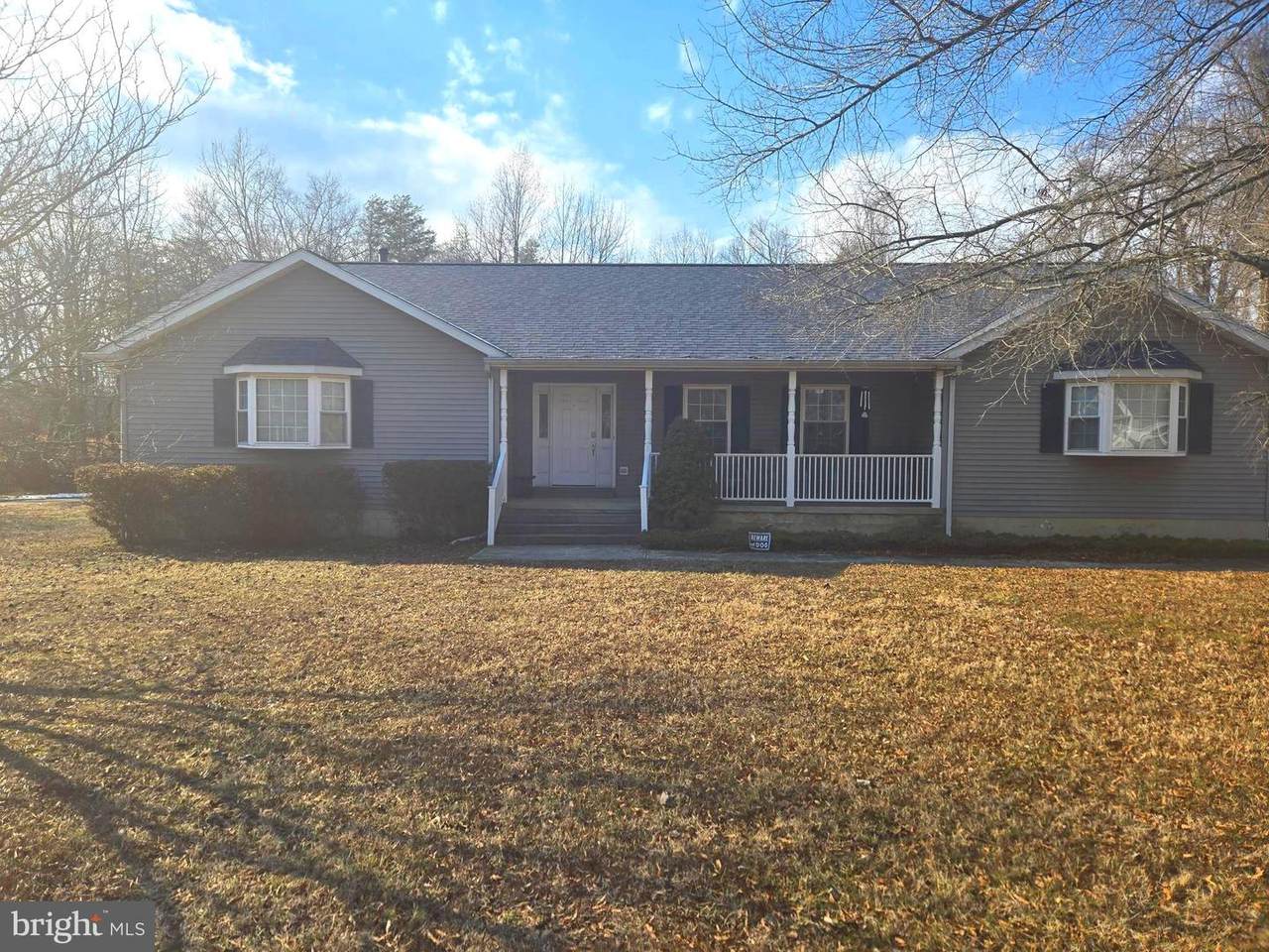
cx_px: 634
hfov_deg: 73.9
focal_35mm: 23
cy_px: 476
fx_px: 843
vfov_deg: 58.9
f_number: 1.8
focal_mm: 5.4
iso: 25
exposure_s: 1/1517
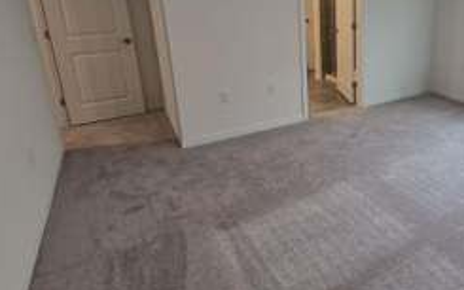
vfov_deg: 44.7
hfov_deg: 63.9
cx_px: 354
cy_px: 79
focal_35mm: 27
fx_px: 341
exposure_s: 1/60
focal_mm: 1.74
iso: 100
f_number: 2.2
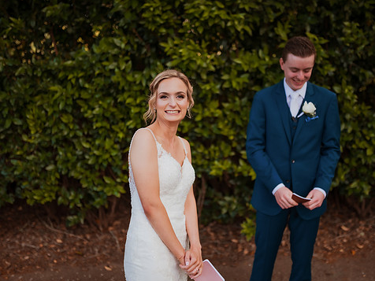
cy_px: 146
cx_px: 197
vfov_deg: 35.1
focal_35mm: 41
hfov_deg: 45.8
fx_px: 444
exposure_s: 1/2000
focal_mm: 35
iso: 320
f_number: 1.4
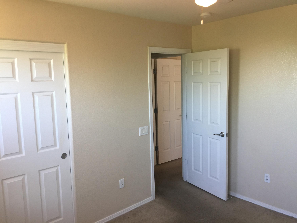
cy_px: 112
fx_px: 249
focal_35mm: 29
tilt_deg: -4.0
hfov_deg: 61.7
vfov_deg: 48.2
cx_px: 148
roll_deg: +0.4
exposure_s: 1/15
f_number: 2.2
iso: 32
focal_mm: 4.15
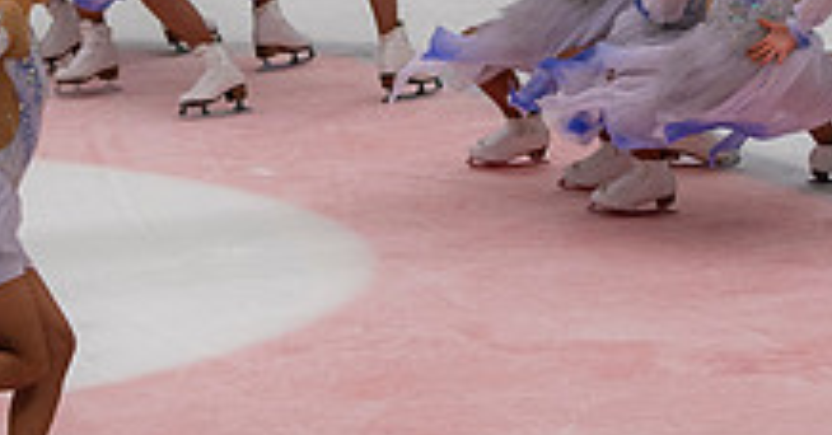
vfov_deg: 2.9
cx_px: 352
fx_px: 8614
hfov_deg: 5.5
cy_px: -131
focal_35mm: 397
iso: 450
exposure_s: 1/400
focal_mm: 70
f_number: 3.5
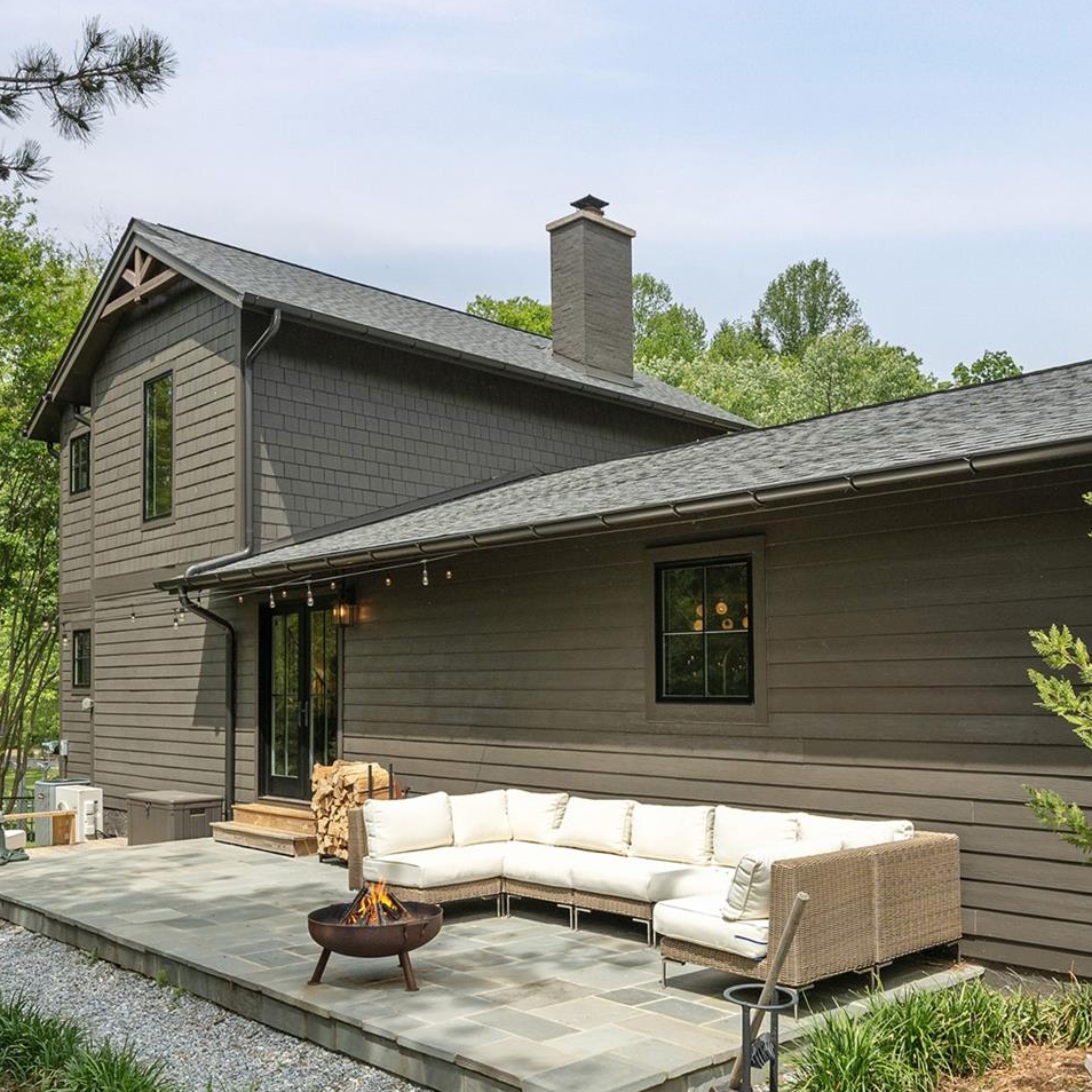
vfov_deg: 51.1
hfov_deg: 51.1
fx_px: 1139
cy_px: 619
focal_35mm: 32
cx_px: 619
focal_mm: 17.5
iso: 250
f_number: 7.1
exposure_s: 1/1250
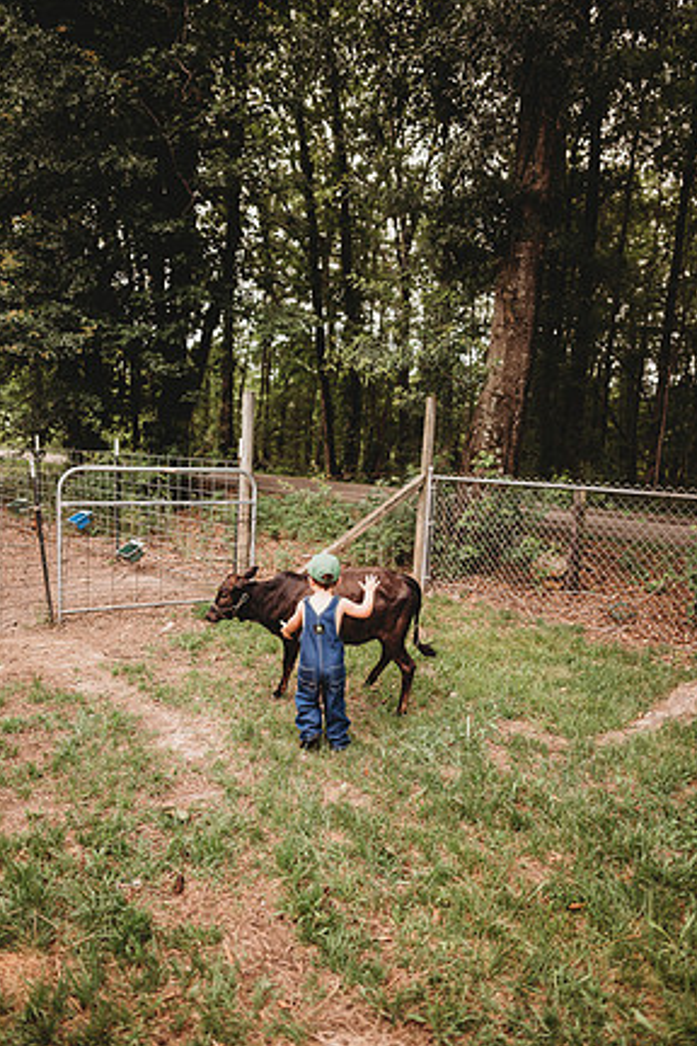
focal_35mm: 25
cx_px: 341
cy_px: 525
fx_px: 726
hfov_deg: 51.3
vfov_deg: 71.5
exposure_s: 1/500
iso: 100
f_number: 2.2
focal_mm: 24
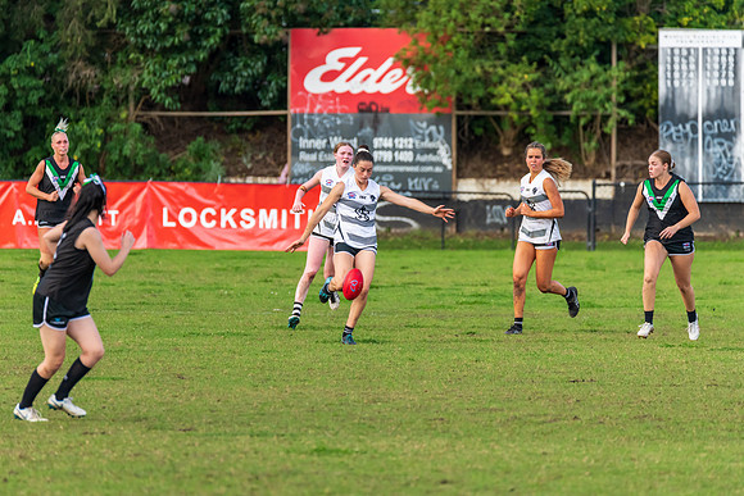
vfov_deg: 3.1
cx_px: 372
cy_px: 248
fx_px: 9302
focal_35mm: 450
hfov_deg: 4.6
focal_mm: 450
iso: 1100
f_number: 6
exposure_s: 1/1250
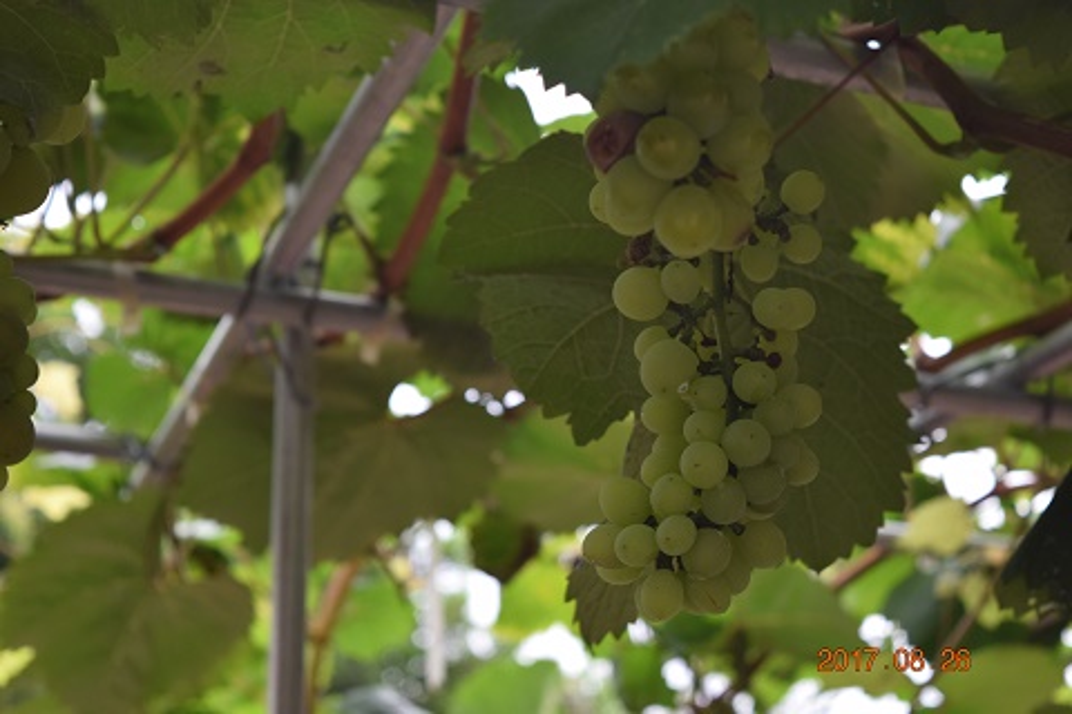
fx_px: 2456
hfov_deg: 24.6
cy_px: 357
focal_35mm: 82
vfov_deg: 16.6
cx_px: 536
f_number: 6.3
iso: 400
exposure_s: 1/160
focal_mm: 55
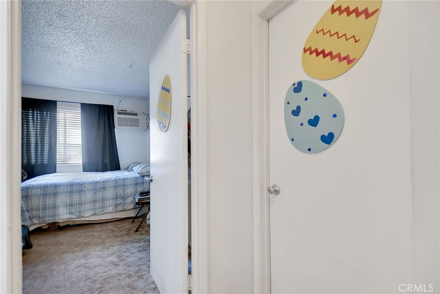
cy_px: 147
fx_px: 183
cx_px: 220
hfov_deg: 100.4
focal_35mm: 15
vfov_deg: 77.3
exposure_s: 1/50
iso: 800
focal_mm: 10
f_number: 3.5
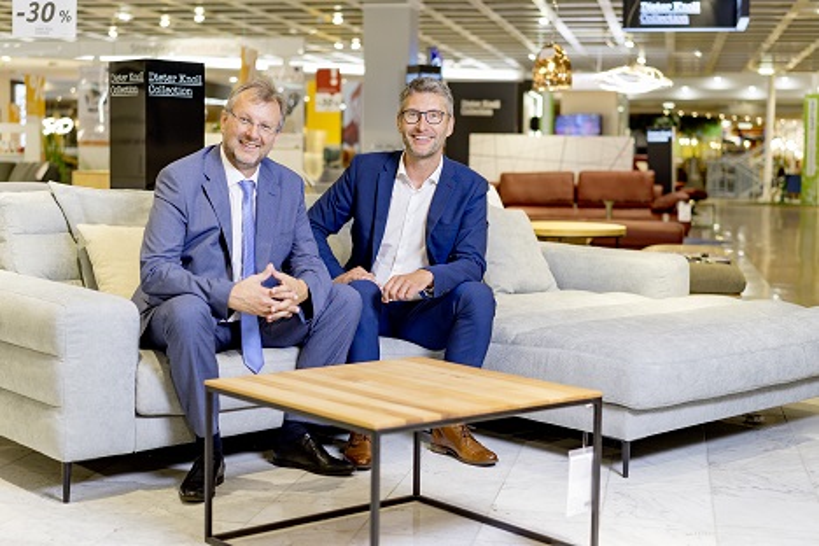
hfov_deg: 36.2
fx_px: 1251
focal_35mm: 55
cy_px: 273
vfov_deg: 24.6
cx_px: 410
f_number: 2.5
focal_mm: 55
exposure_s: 1/80
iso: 400
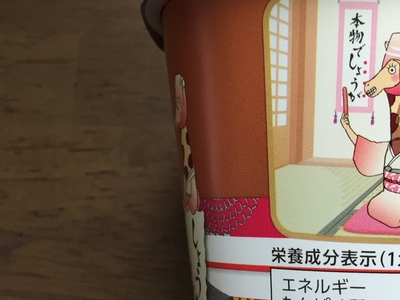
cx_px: 340
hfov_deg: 32.5
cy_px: 234
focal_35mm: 57
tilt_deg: -80.9
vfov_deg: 25.3
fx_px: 659
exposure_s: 1/30
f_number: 2.2
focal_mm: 4.15
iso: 32
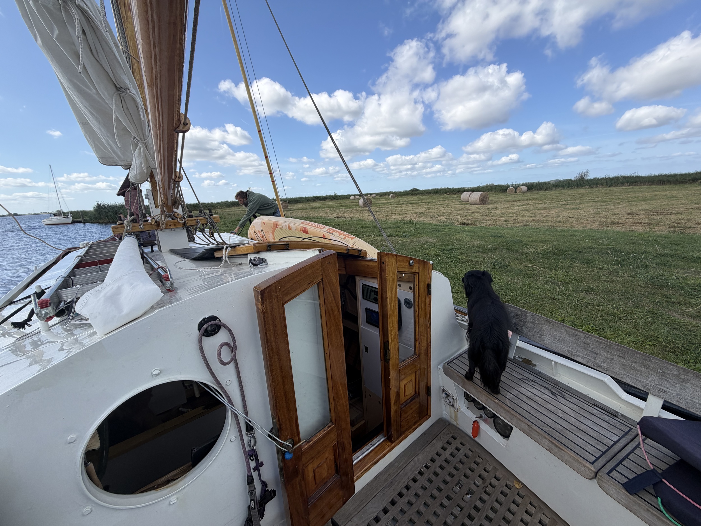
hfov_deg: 102.1
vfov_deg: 85.7
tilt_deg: -13.7
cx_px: 350
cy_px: 263
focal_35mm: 14
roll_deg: +4.5
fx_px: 284
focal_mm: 2.22
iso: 25
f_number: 2.2
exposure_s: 1/770
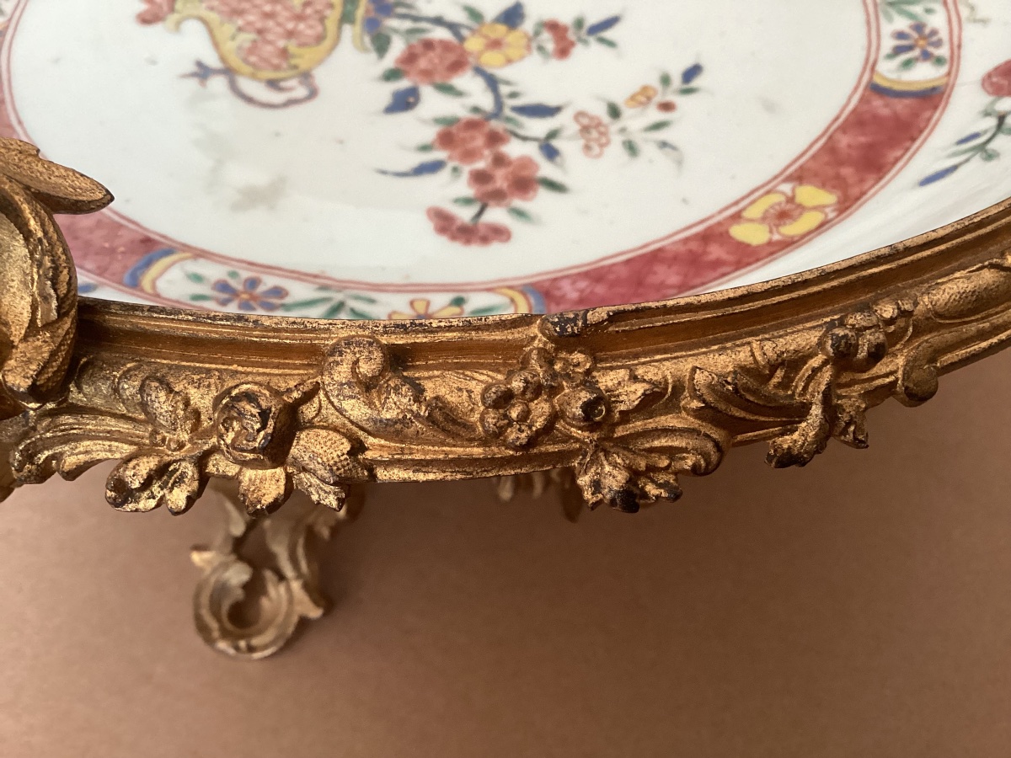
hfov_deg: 58.4
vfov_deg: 45.4
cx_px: 506
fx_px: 905
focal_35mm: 31
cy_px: 379
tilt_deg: -52.0
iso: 320
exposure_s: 1/40
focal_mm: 3.3
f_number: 2.4
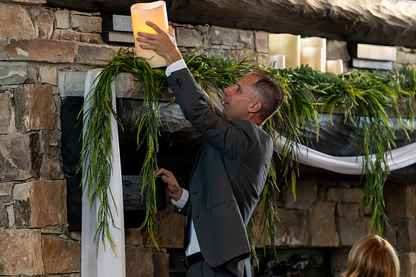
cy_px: 138
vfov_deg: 6.2
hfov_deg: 9.3
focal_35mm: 222
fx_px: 2564
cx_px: 208
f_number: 2.8
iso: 3200
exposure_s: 1/320
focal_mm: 185
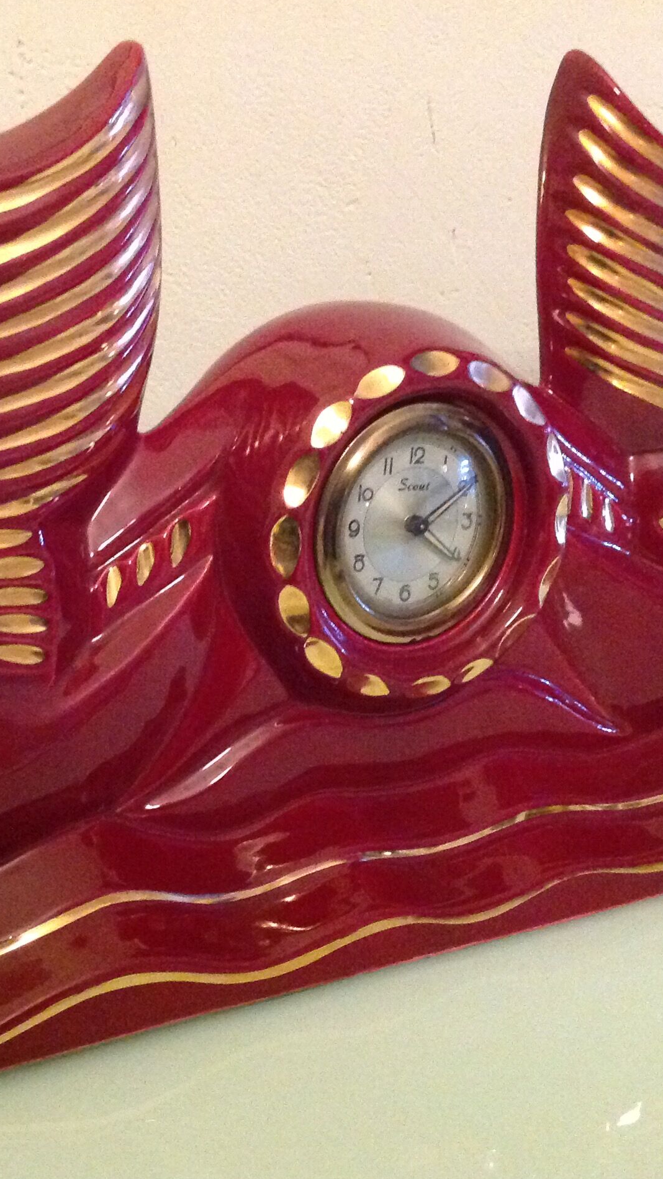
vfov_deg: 39.9
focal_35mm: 52
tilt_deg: -13.5
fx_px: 1625
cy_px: 595
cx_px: 214
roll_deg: +0.4
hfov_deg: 23.0
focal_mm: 4.28
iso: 800
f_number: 2.4
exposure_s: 1/15
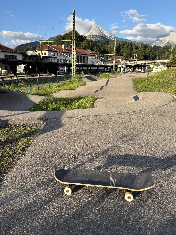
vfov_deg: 67.3
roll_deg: +1.1
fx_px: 176
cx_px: 88
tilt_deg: -13.9
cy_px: 118
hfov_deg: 53.1
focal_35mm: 26
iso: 50
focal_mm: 5.96
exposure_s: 1/1263
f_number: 1.6
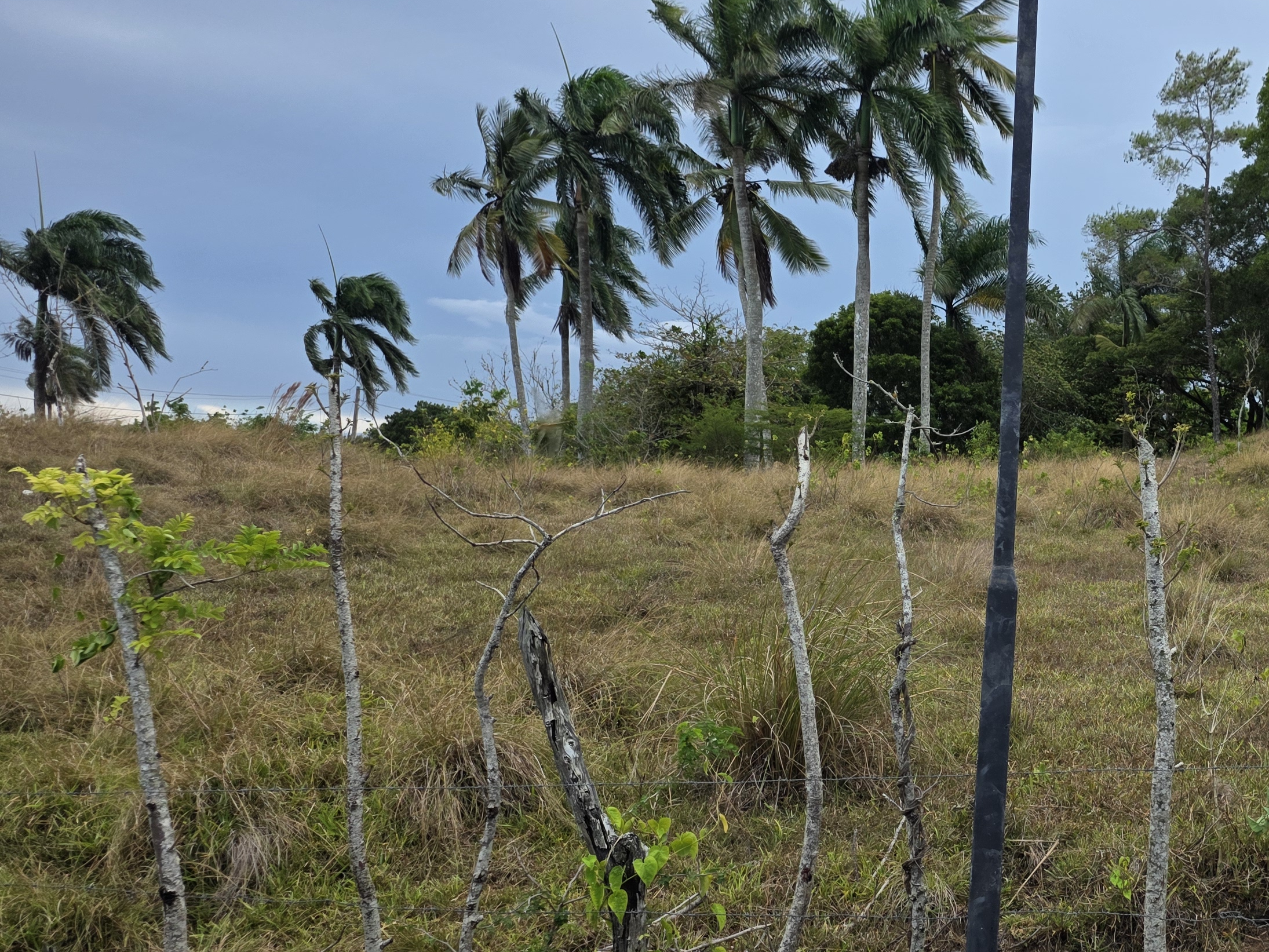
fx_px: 1540
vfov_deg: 34.3
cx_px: 1140
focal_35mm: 42
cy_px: 425
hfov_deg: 41.3
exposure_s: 1/1339
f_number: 1.7
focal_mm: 6.25
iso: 80
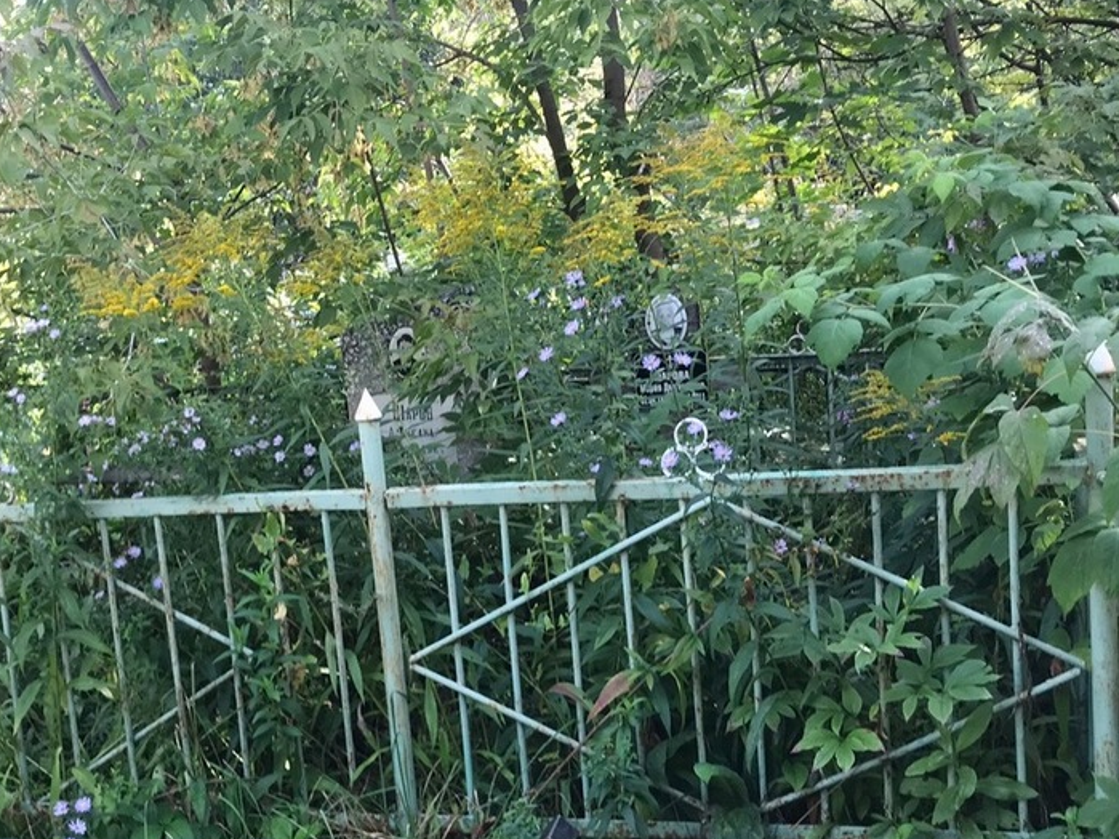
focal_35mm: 41
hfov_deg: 45.6
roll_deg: +7.0
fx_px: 1325
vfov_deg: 35.1
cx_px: 453
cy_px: 450
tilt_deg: -9.4
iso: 32
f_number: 1.8
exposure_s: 1/120
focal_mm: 3.99
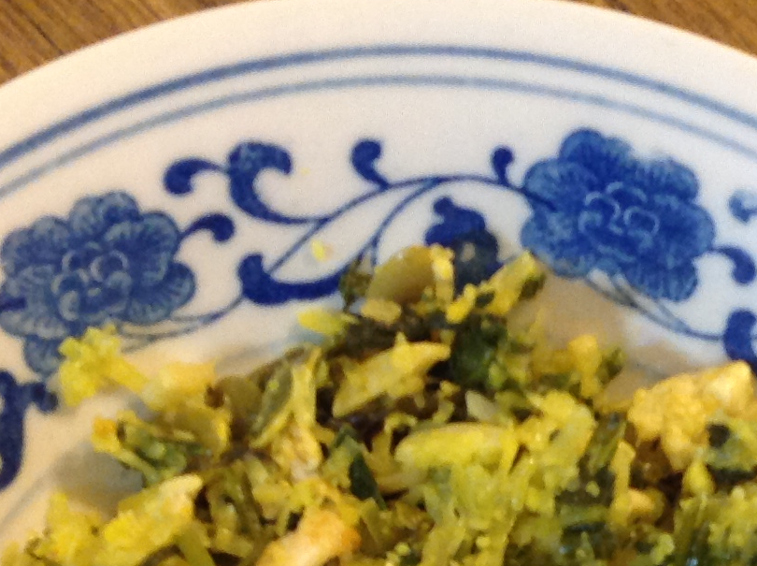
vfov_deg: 12.6
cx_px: 619
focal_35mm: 112
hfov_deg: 17.4
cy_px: 834
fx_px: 2446
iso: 160
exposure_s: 1/15
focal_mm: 4.28
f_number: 2.4
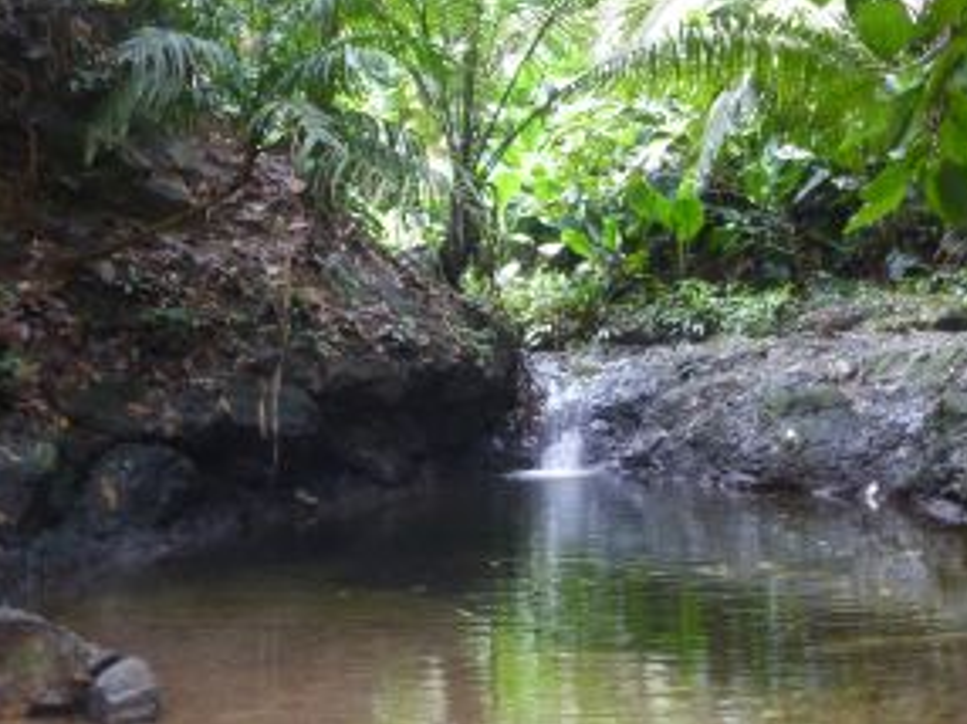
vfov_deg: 23.1
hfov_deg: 30.7
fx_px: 1758
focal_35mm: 63
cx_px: 534
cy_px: 220
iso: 400
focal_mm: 8
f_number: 4
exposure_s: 1/10
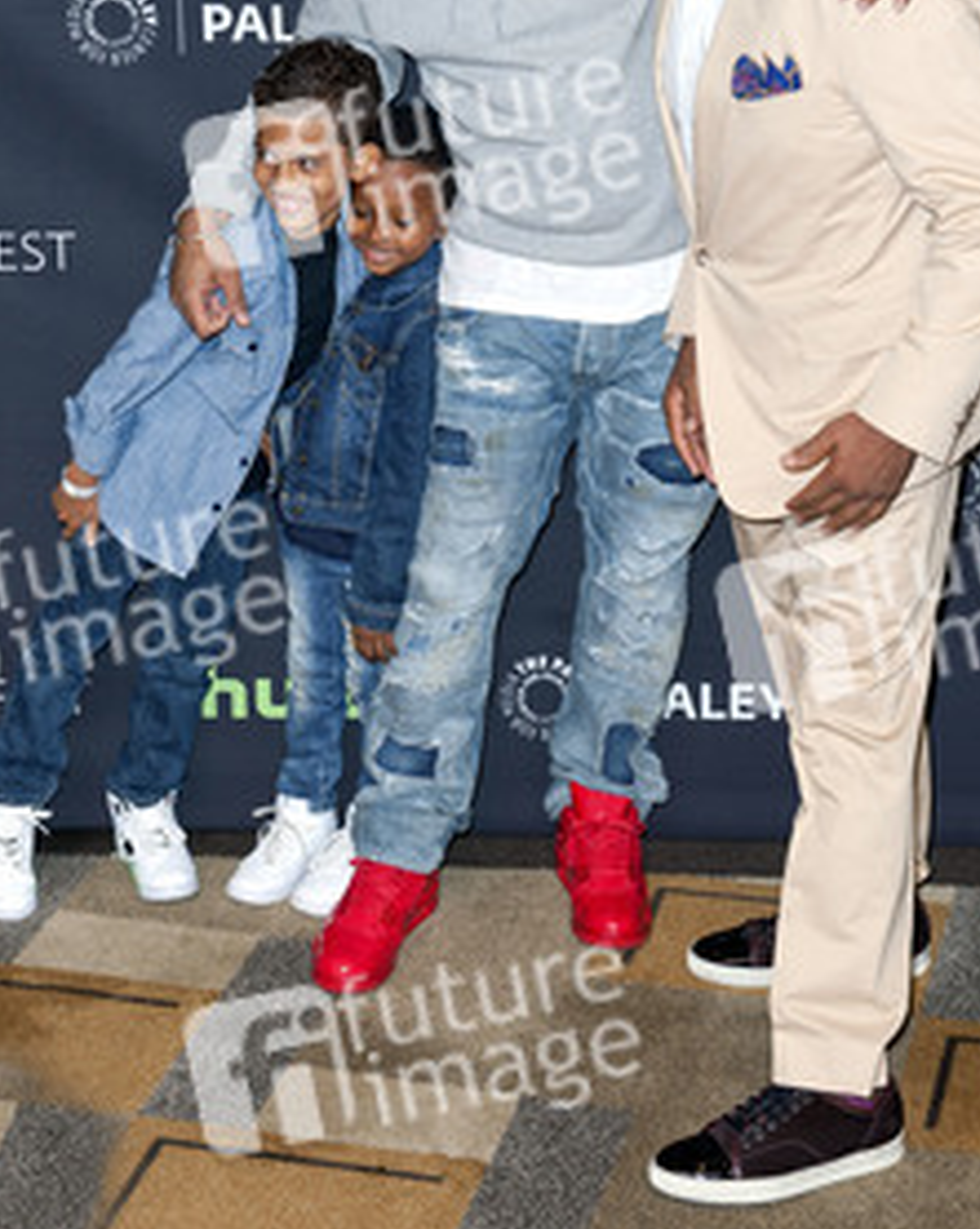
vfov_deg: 24.9
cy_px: 386
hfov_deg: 20.1
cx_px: 543
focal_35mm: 76
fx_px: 2760
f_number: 5.6
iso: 640
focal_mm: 56
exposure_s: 1/320
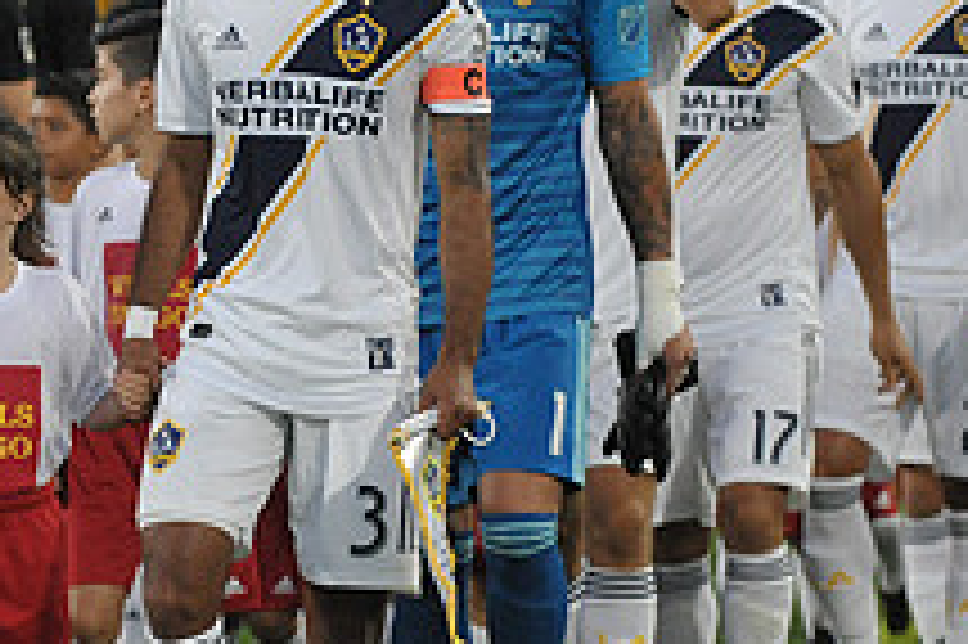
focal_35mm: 351
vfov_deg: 3.9
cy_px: 315
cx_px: 315
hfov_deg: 5.9
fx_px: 9431
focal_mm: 130
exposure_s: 1/800
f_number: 4.5
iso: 3200
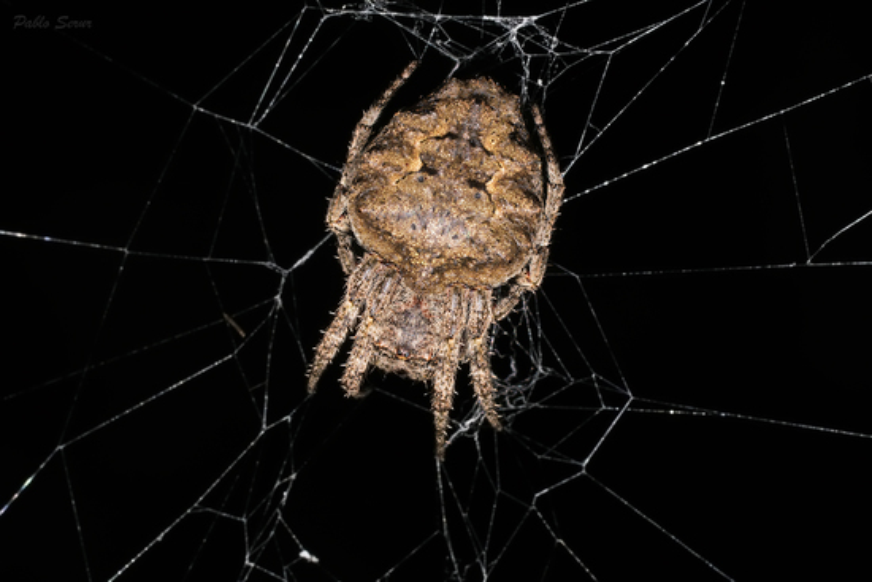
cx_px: 436
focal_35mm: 150
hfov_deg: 13.7
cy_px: 291
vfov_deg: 9.2
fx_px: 3634
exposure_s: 1/125
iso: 320
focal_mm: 100
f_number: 16
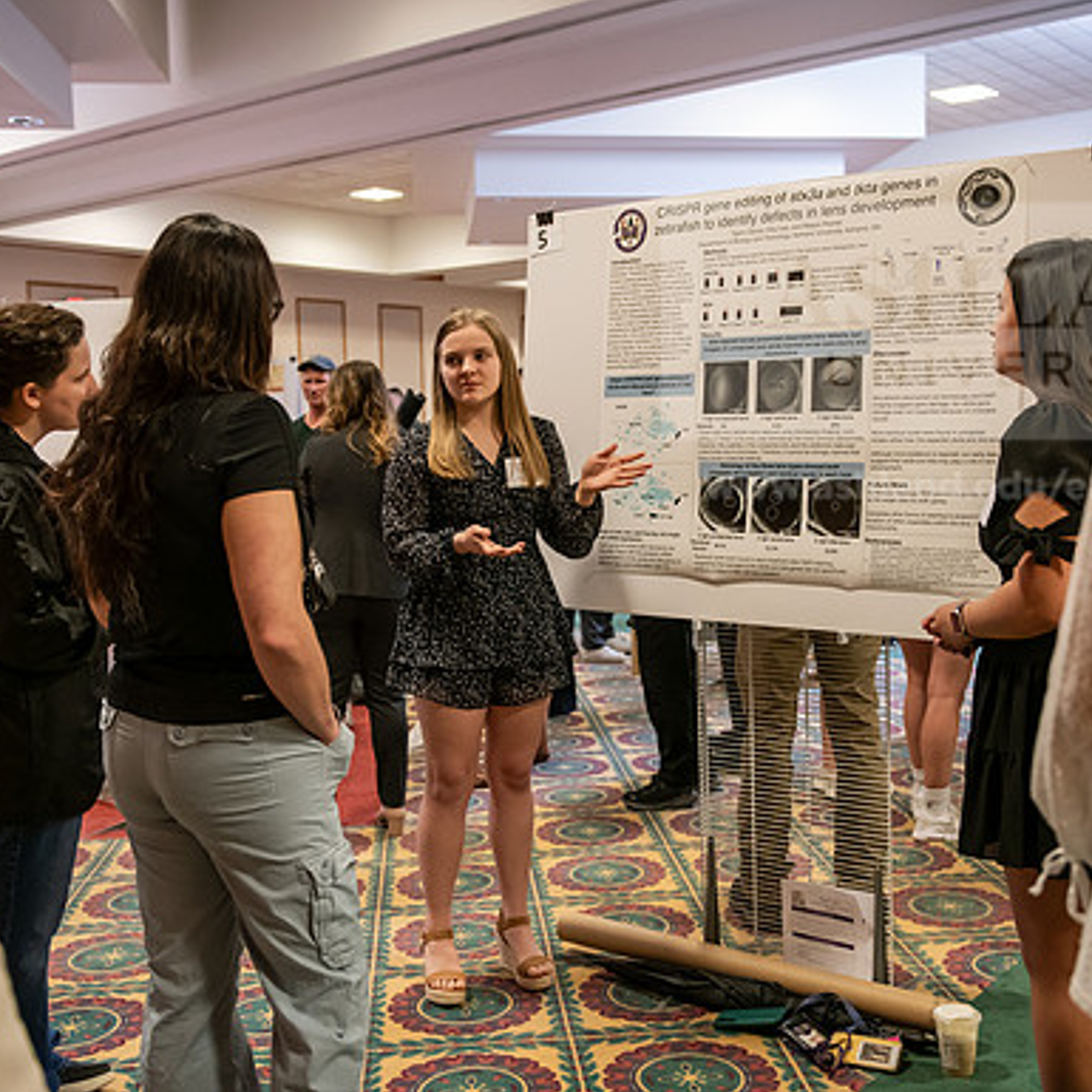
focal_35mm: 41
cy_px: 546
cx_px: 576
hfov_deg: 40.9
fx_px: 1463
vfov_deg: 40.9
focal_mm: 32
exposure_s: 1/160
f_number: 3.2
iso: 2000
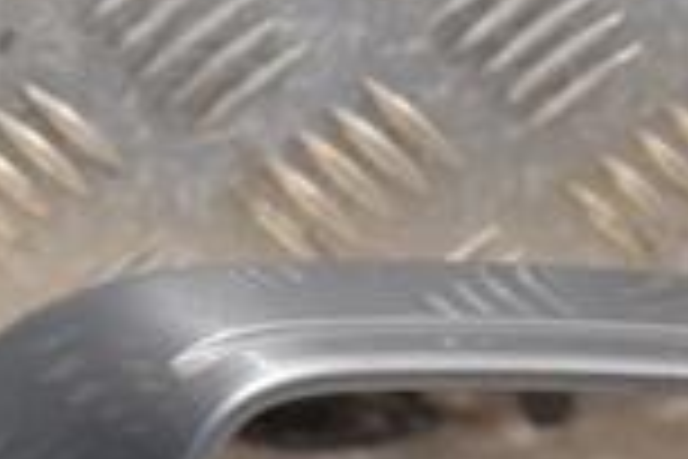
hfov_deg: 7.0
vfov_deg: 4.7
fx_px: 5618
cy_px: 612
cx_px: 103
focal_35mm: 294
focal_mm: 50
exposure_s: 1/160
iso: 800
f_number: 5
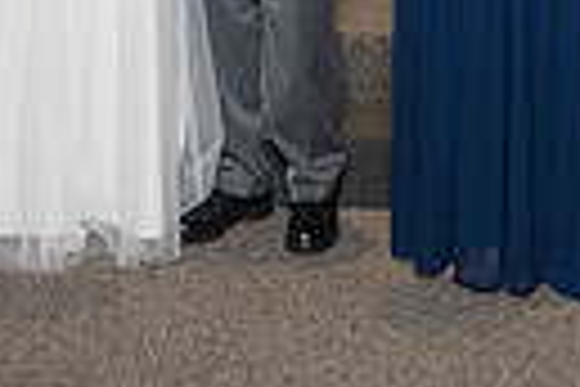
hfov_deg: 18.9
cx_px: 328
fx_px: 1740
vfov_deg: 11.4
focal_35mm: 108
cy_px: -394
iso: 1000
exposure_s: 1/160
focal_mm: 24
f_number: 6.3
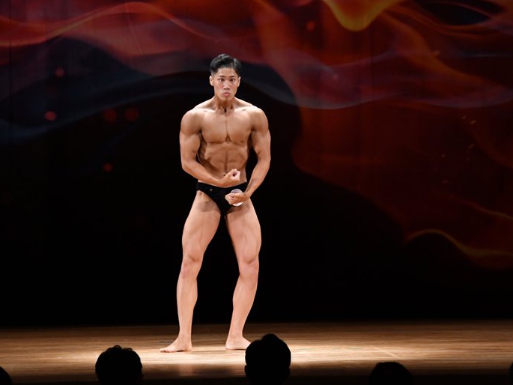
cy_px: 192
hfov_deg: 8.4
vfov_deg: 6.3
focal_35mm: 236
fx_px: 3498
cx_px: 227
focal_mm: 145
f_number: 5.6
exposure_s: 1/400
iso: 3200
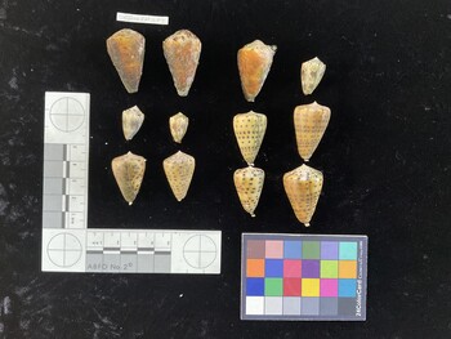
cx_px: 226
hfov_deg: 61.6
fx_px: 378
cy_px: 170
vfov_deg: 48.3
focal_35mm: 29
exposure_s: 1/50
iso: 160
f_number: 1.8
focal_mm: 3
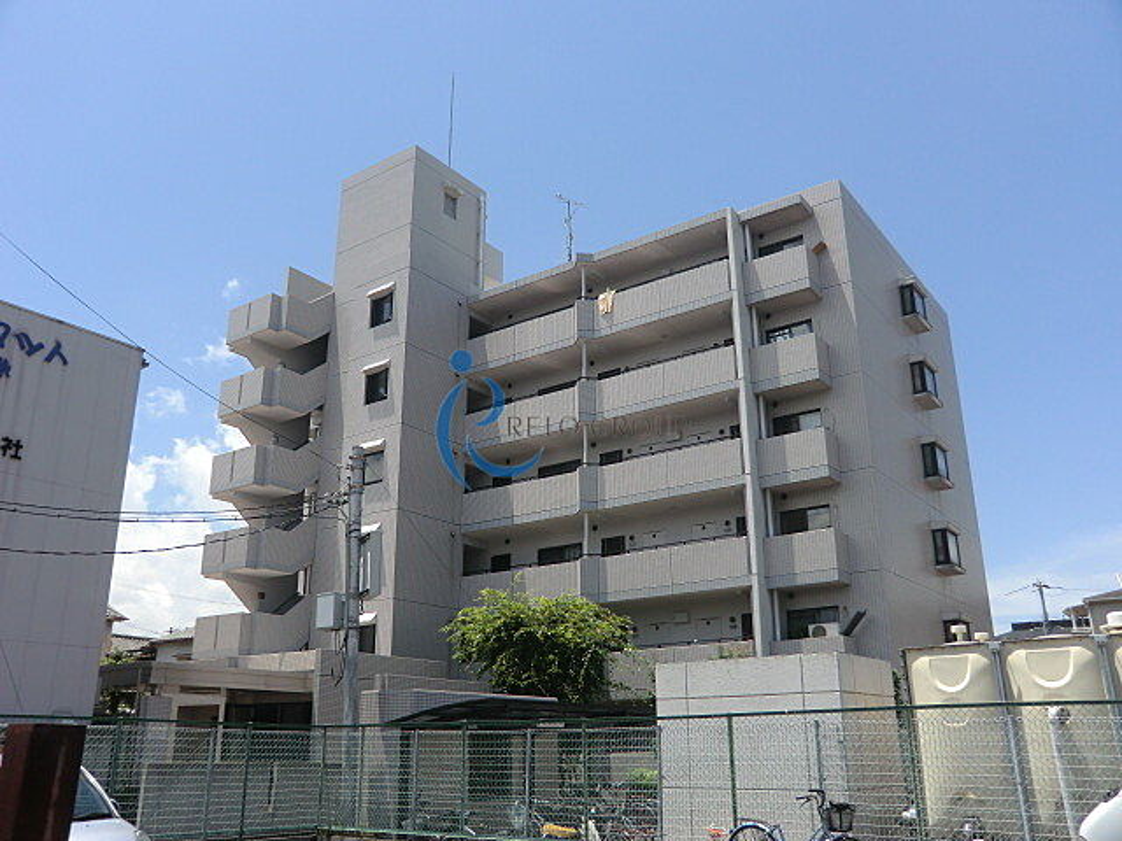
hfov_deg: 61.7
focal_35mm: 29
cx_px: 561
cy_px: 420
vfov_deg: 48.2
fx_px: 940
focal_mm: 5.2
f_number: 3.5
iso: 64
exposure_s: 1/640
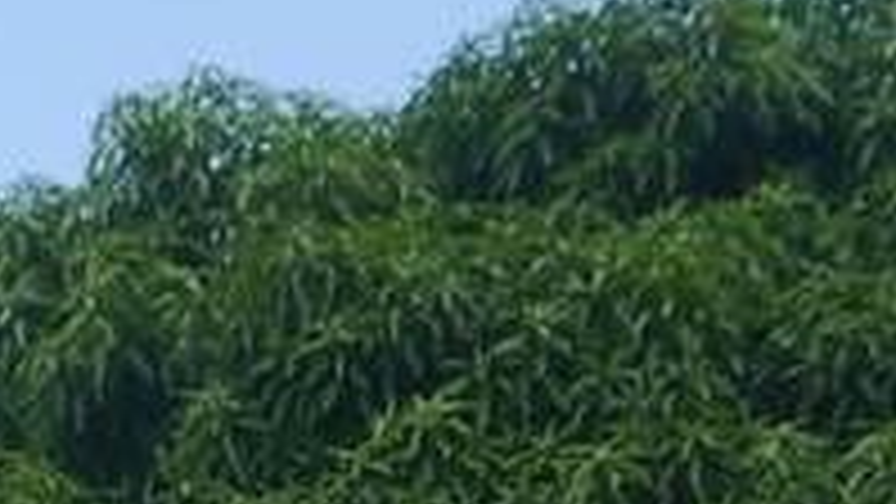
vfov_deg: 5.0
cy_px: 1840
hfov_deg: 9.5
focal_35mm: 224
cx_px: -248
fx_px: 5323
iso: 160
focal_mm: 16
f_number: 6.3
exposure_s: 1/250
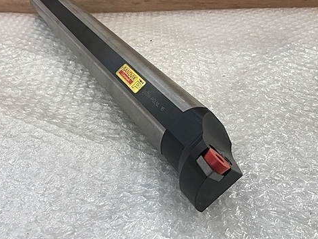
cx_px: 152
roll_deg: +1.1
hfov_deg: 49.0
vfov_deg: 37.5
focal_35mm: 38
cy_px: 92
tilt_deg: -31.5
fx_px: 349
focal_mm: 3.99
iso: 25
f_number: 1.8
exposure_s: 1/40
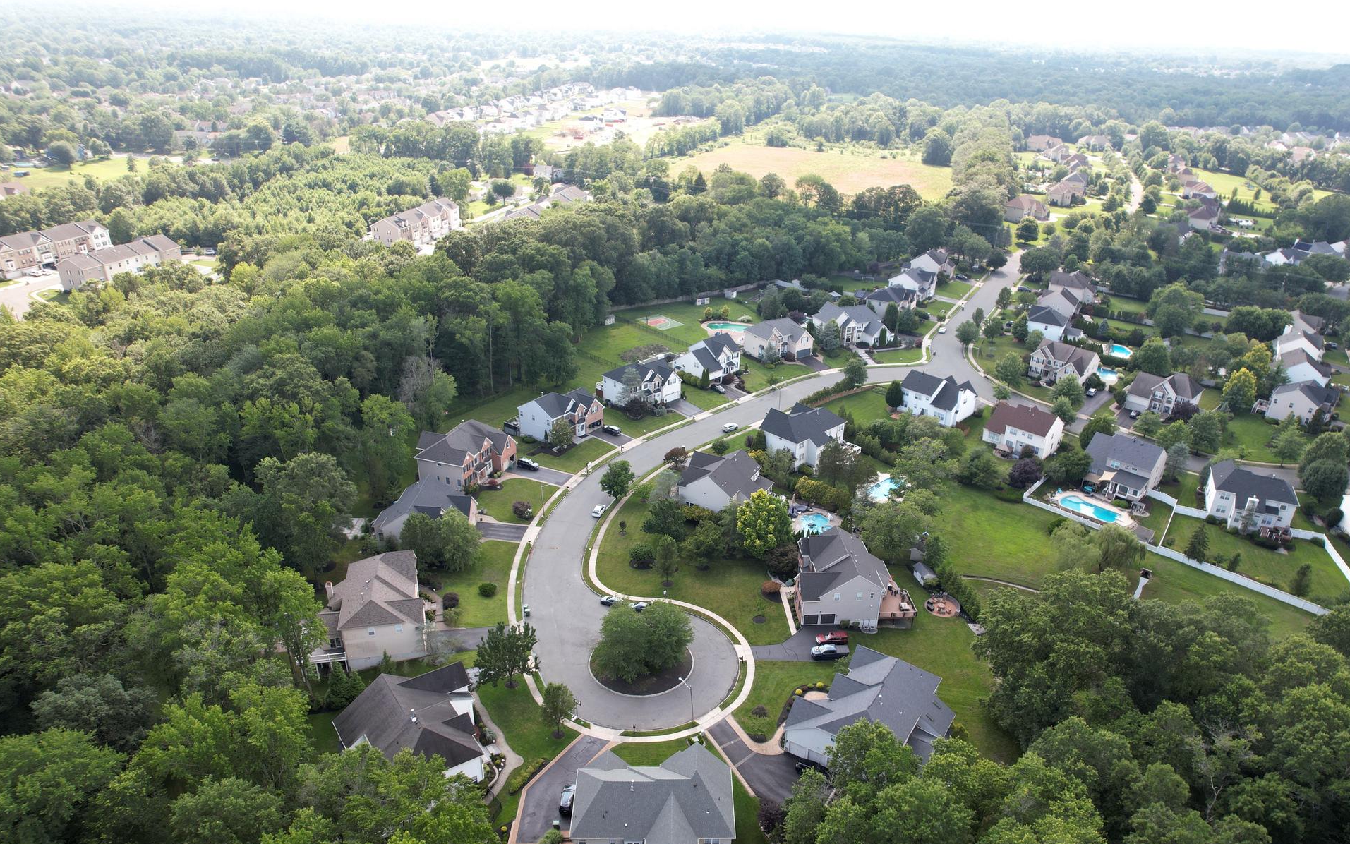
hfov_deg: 74.7
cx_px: 719
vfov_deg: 51.0
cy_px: 466
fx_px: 883
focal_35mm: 24
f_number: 2.8
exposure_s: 1/90
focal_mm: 8.38
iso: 110
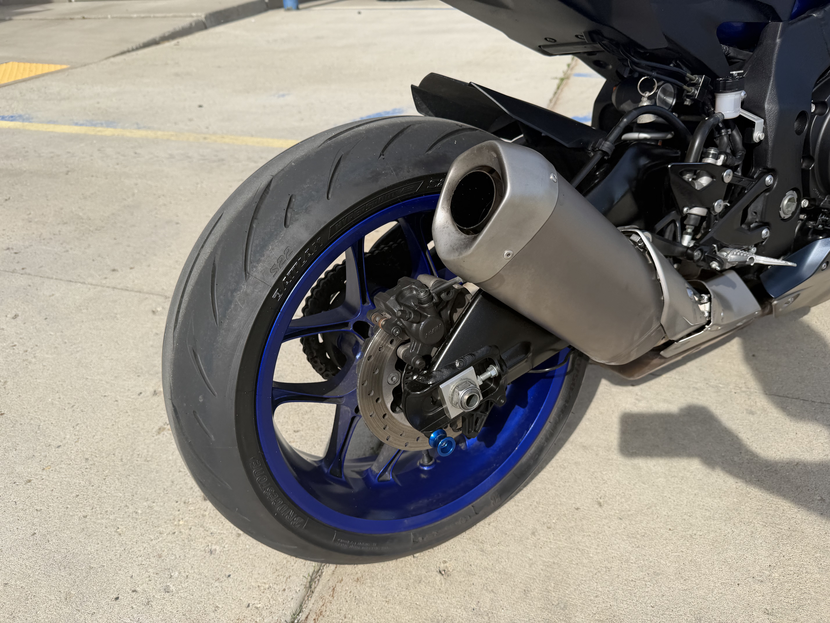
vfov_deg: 56.8
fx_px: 575
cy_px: 312
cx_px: 415
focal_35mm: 24
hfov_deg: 71.6
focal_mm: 6.76
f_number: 1.78
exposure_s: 1/3145
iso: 80
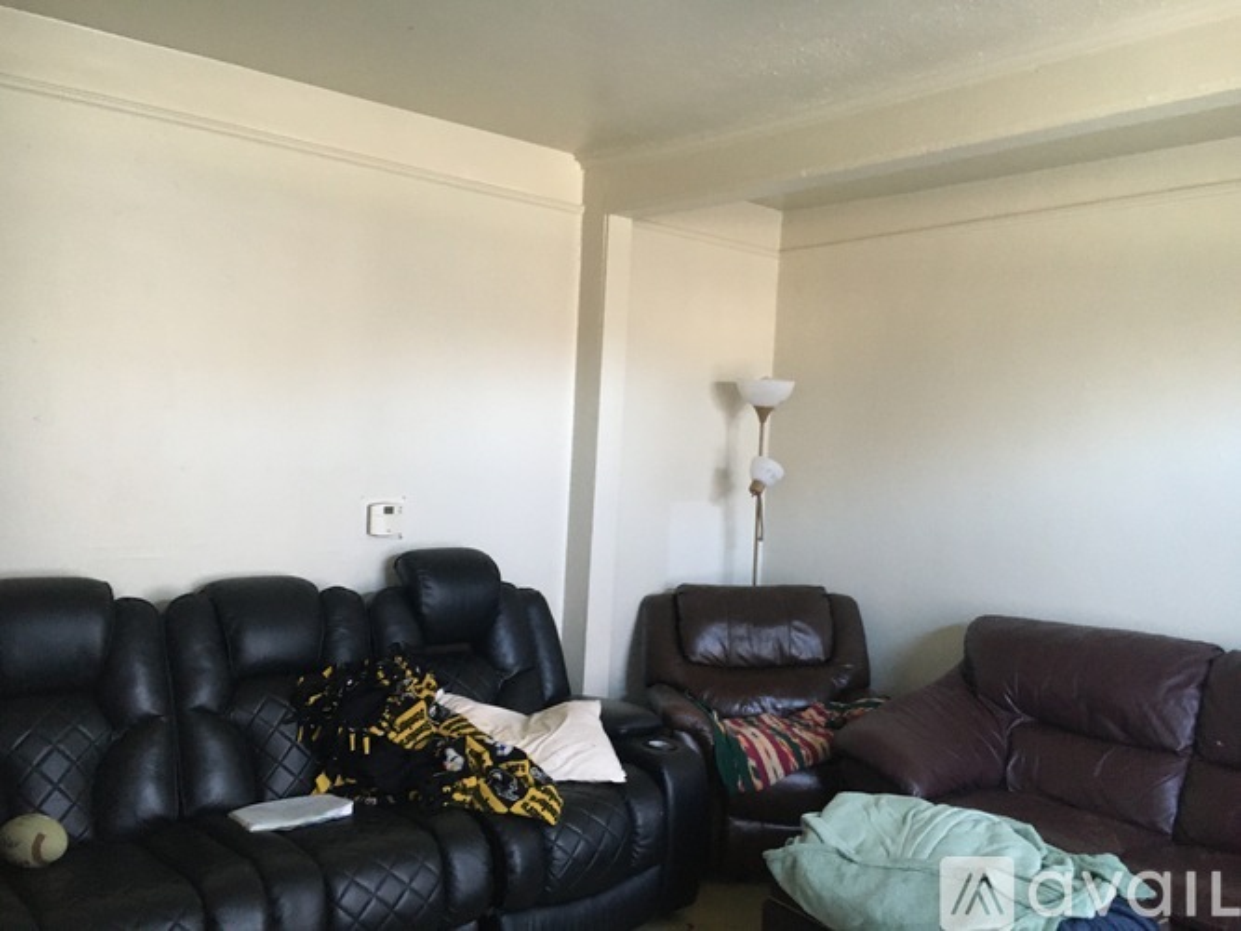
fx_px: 1039
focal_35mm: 29
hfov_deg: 61.7
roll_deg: -2.4
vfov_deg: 48.2
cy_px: 466
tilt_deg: -1.0
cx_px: 620
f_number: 2.2
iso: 200
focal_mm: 4.15
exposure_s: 1/24
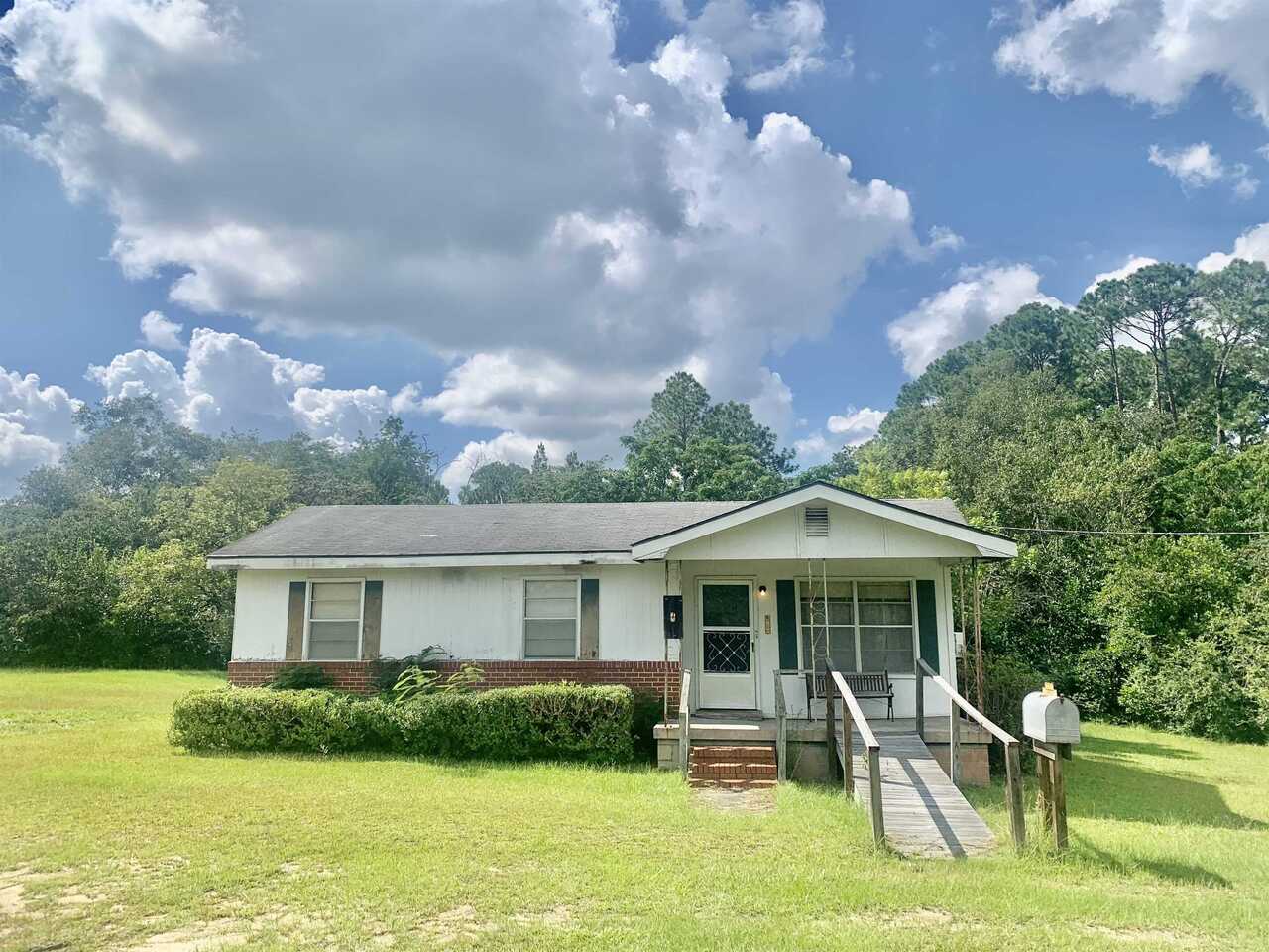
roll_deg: +0.6
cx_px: 634
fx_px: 953
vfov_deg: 53.1
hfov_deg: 67.3
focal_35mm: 26
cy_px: 476
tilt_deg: +10.2
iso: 25
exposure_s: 1/3650
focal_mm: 4.25
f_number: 1.8
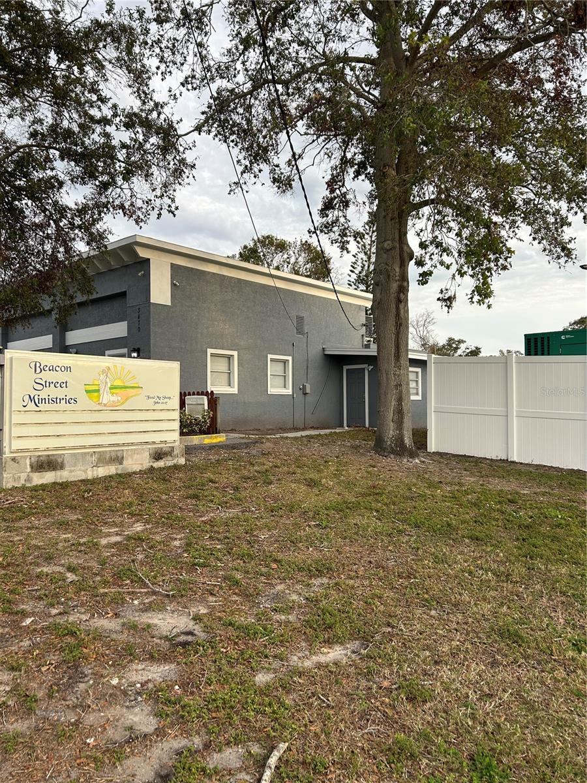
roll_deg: +0.3
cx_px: 294
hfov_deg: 53.1
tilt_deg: +1.0
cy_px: 392
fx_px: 588
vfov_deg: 67.3
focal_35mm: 26
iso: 50
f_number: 1.5
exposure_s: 1/528
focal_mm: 5.7
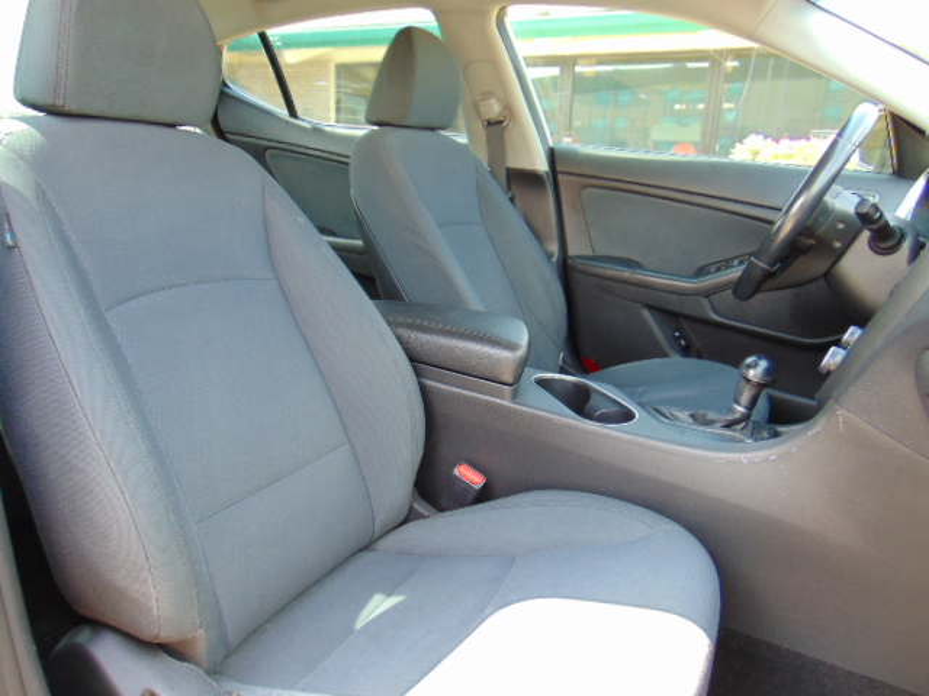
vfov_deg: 54.9
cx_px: 464
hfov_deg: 69.4
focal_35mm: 25
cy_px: 348
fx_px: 671
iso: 80
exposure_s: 1/30
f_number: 3
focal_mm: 4.5
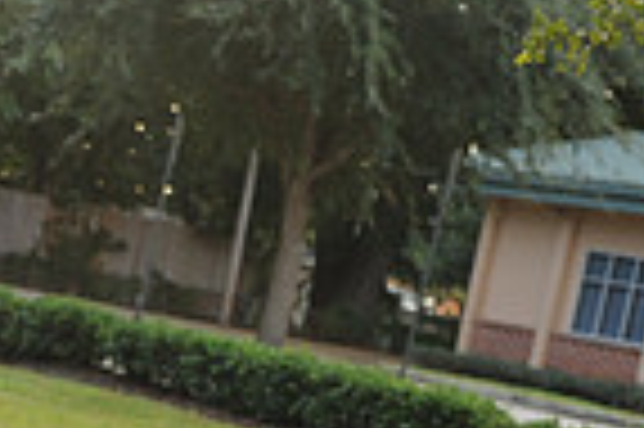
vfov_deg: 7.5
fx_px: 3181
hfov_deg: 11.4
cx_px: -72
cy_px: 694
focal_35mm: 178
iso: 200
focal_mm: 44
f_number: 5.6
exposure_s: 1/80
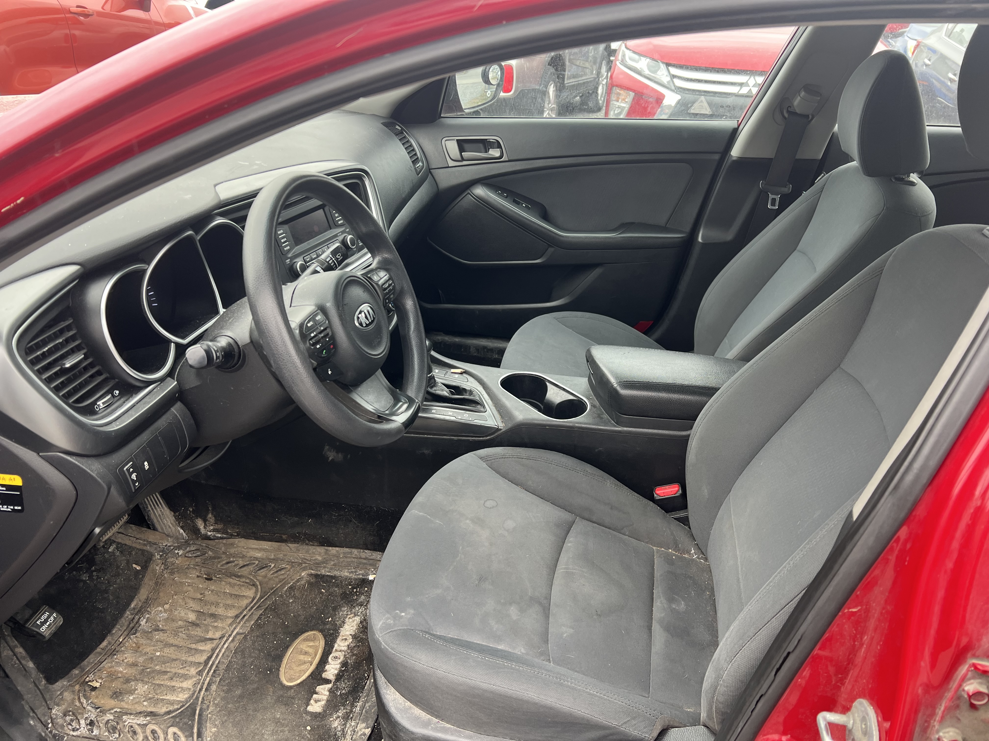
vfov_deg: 53.1
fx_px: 743
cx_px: 494
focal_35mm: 26
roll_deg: -0.6
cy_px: 370
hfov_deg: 67.3
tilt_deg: -27.6
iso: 64
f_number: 1.5
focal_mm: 5.7
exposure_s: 1/121
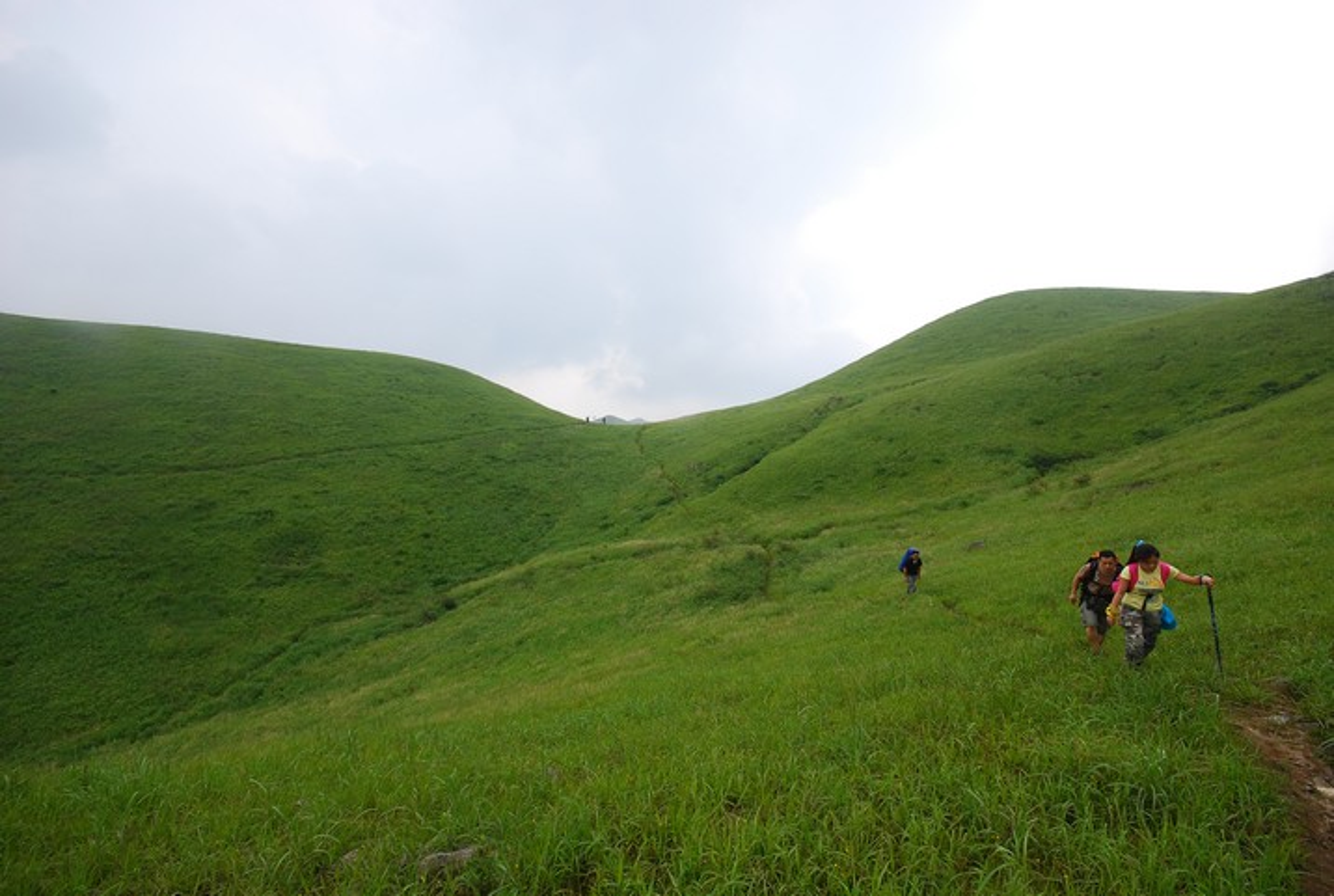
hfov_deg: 100.3
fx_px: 557
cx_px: 667
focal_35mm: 15
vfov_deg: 77.6
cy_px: 448
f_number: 9
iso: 100
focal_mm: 10
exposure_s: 1/80
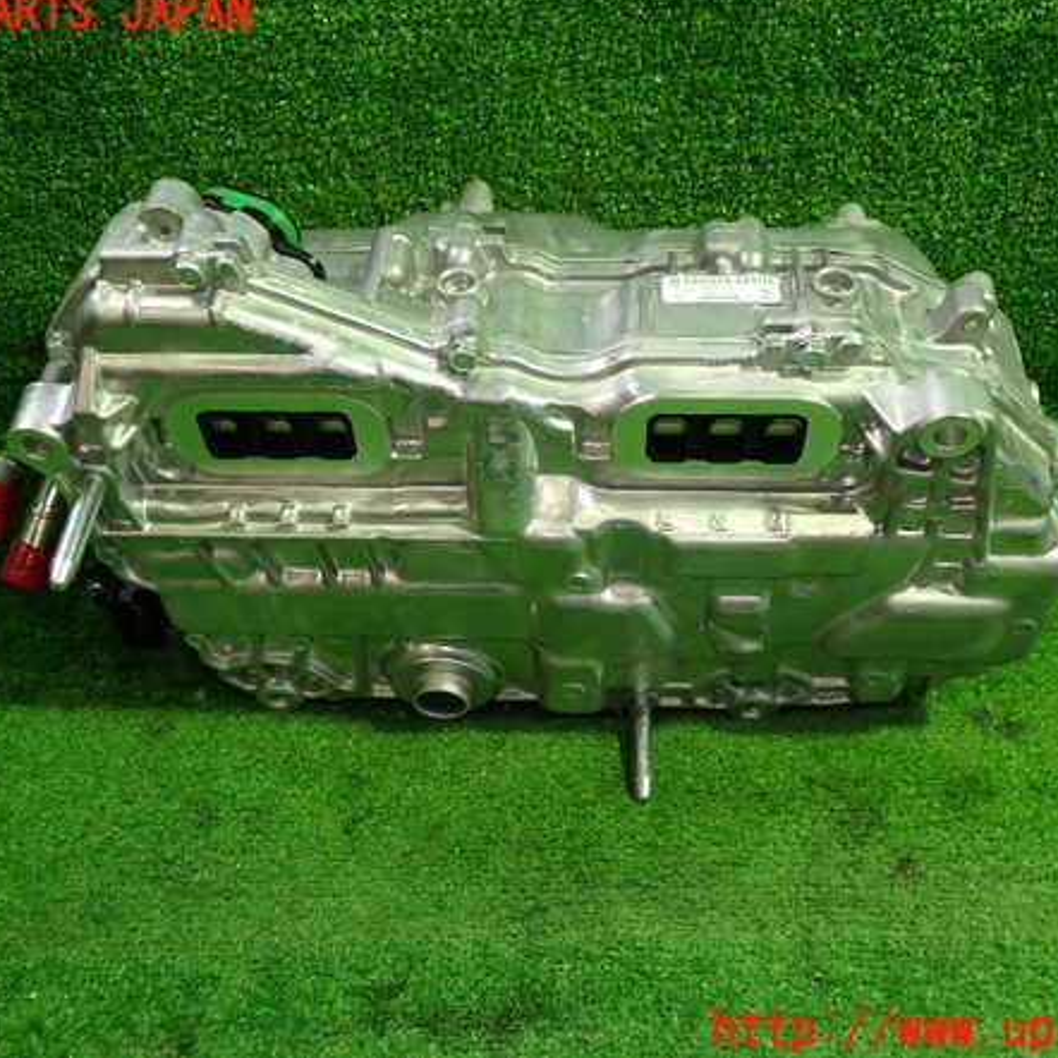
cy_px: 522
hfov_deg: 46.0
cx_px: 534
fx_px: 1245
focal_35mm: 36
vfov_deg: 46.0
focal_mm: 5.4
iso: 200
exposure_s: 1/30
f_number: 2.3
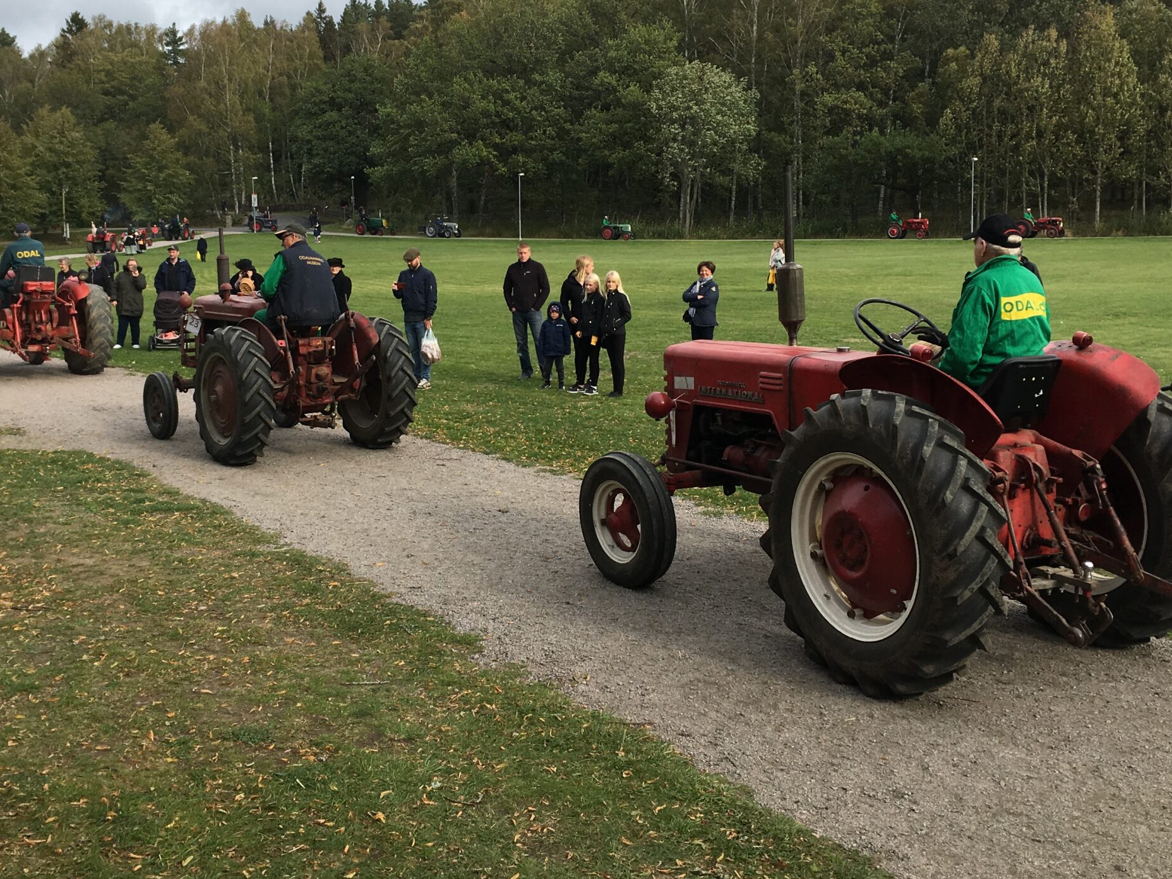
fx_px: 1354
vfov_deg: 35.8
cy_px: 330
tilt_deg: -6.9
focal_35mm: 40
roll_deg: +1.0
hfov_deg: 46.8
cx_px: 542
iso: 25
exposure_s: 1/686
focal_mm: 4.15
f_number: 2.2
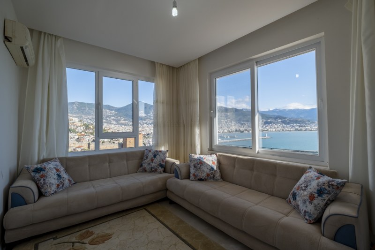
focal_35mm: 15
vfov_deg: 77.3
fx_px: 156
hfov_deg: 100.4
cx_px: 188
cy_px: 125
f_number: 4
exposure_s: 1/3200
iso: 160
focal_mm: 10
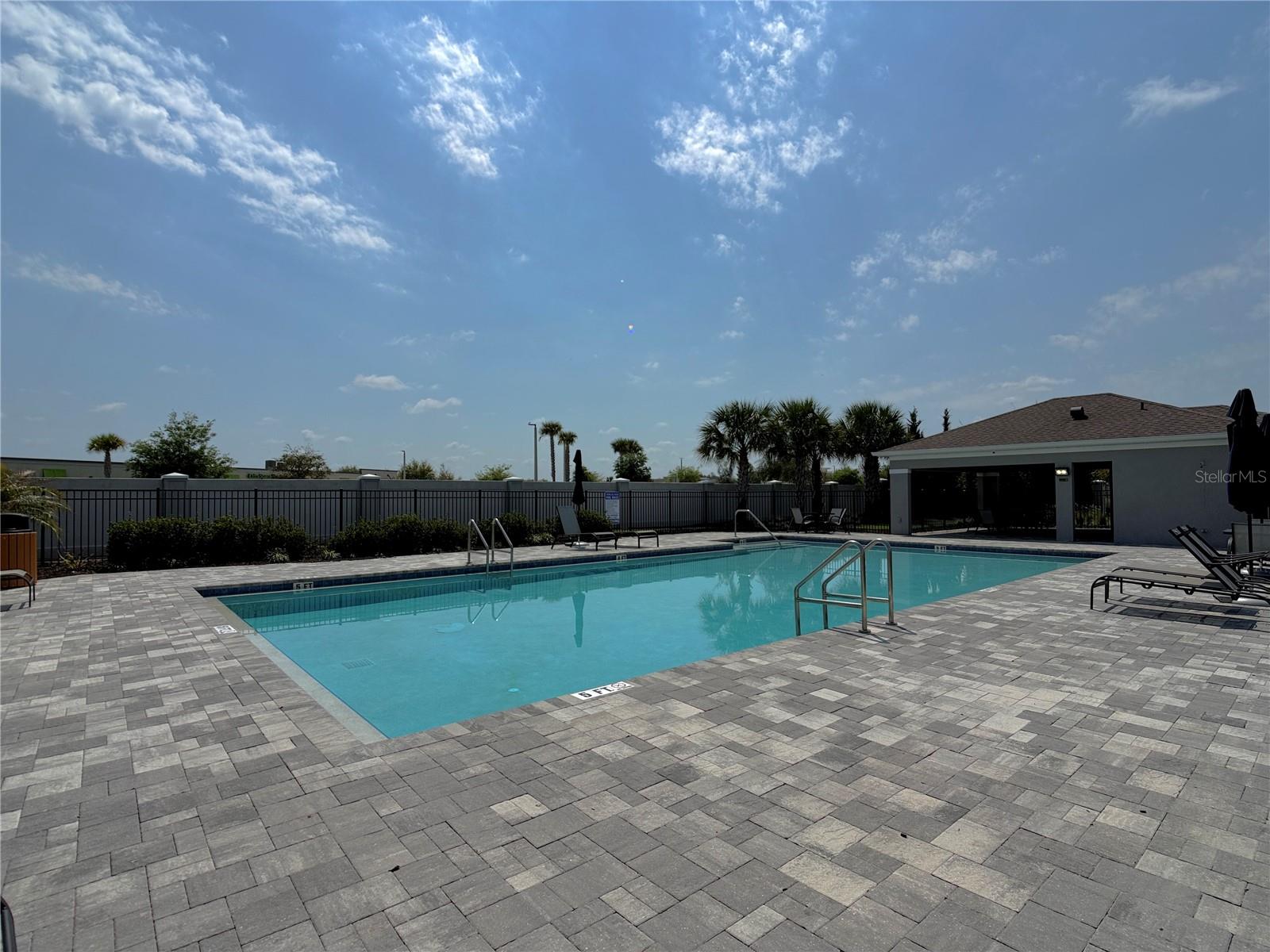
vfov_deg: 56.8
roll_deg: -0.2
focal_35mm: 24
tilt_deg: +1.9
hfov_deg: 71.6
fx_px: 881
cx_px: 635
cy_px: 476
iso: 64
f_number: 1.78
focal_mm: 6.76
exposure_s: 1/14286
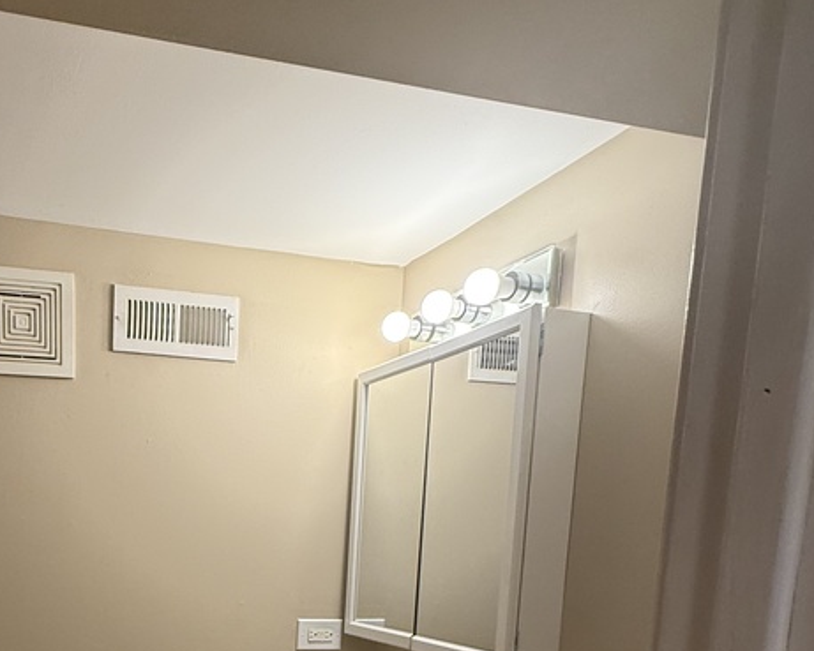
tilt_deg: -6.9
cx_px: 152
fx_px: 771
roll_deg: -1.4
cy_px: 639
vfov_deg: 40.6
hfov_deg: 51.8
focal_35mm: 32
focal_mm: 2.22
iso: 125
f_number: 2.2
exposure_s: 1/120
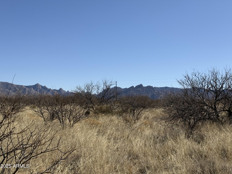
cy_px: 87
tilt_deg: +4.6
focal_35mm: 48
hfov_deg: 39.7
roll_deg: -0.8
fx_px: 322
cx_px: 116
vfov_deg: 30.3
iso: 64
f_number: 1.78
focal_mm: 6.76
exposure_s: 1/6536
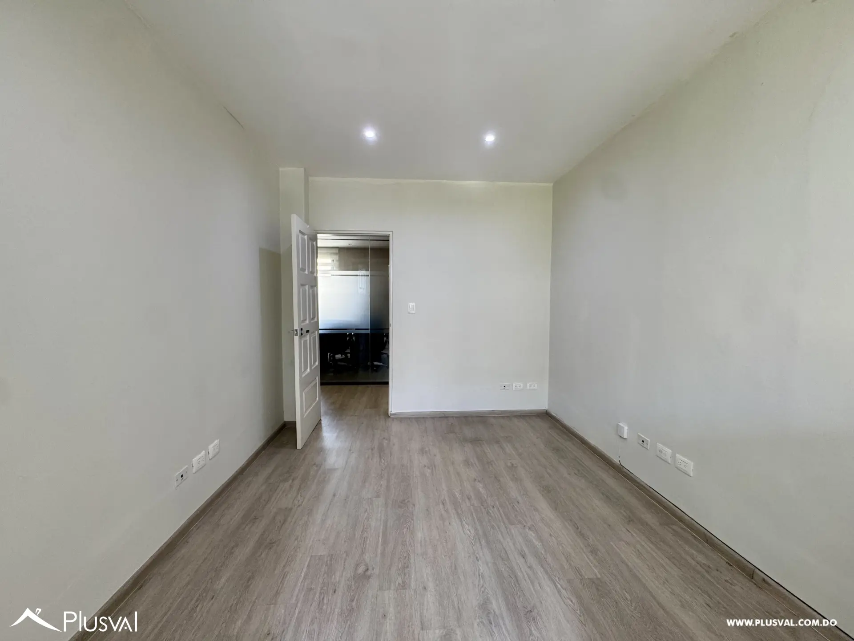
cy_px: 320
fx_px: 345
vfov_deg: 85.7
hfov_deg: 102.1
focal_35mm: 14
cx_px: 427
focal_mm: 2.22
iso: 160
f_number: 2.2
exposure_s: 1/60
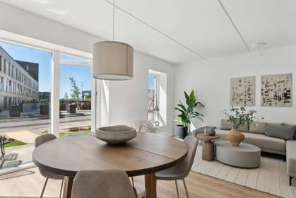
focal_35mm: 20
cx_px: 148
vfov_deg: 61.4
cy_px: 99
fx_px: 167
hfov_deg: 83.2
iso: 200
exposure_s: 1/100
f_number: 8
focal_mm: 13.5
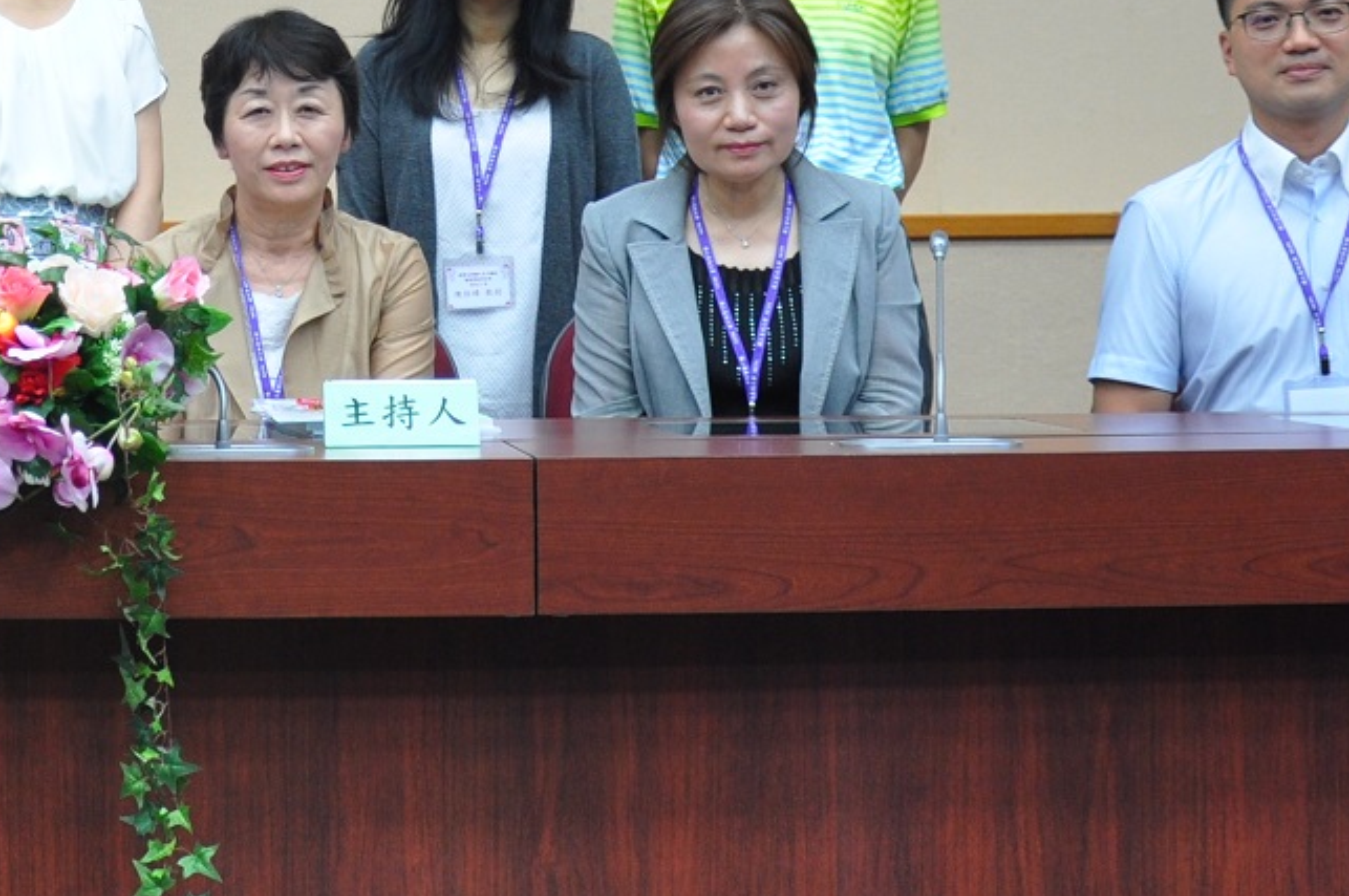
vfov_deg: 15.9
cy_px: -17
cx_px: 120
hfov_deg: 23.5
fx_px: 3144
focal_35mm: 84
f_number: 4.5
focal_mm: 18
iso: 400
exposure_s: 1/20
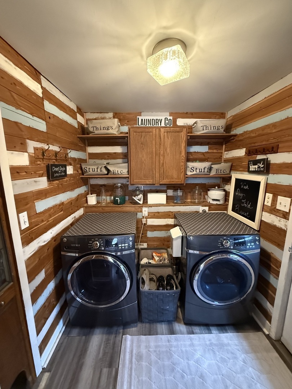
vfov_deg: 102.1
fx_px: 157
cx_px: 146
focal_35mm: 14
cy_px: 194
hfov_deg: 85.7
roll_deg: -0.1
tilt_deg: -10.0
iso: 1000
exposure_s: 1/40
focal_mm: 2.22
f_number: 2.2
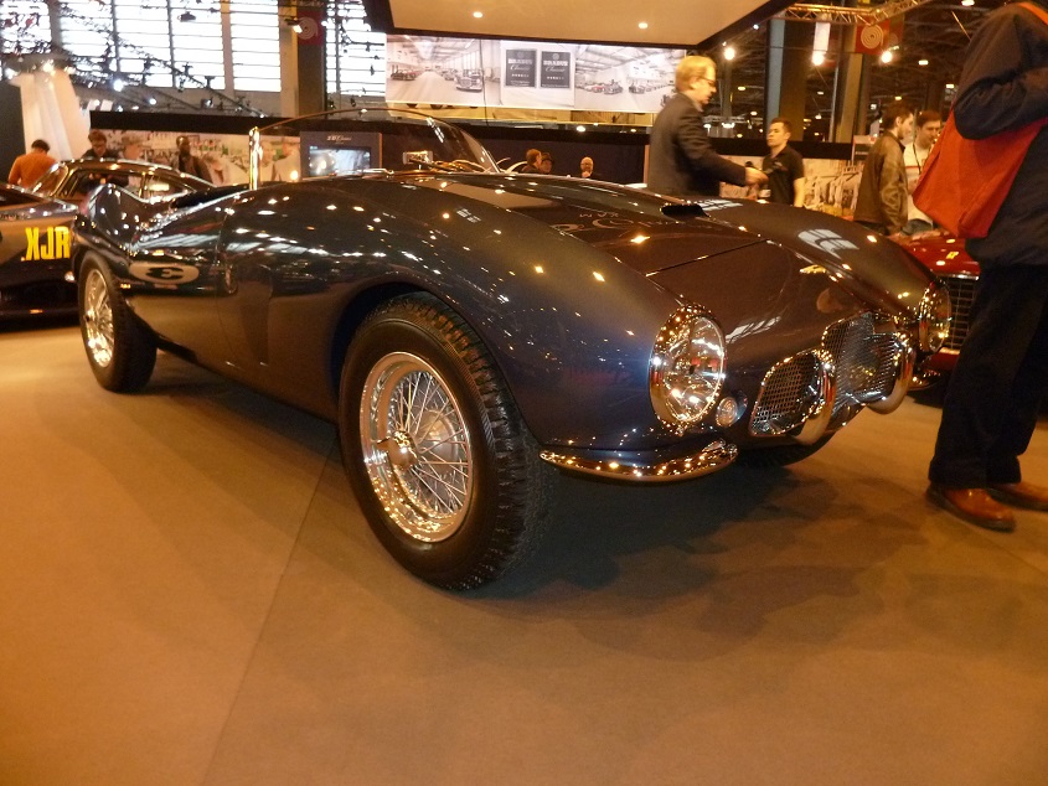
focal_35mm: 25
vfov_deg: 54.9
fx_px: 757
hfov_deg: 69.4
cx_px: 524
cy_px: 393
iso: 320
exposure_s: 1/30
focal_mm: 4.1
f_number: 3.3
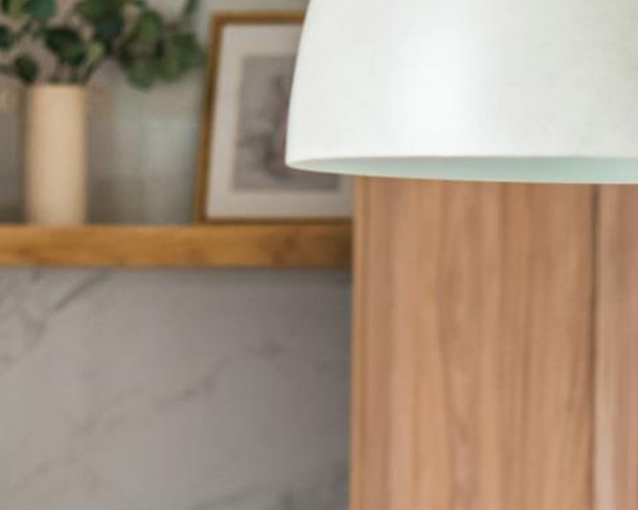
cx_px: 399
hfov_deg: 8.1
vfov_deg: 6.4
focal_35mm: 240
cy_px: 661
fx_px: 4531
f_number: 1.8
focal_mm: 50
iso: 400
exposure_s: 1/160
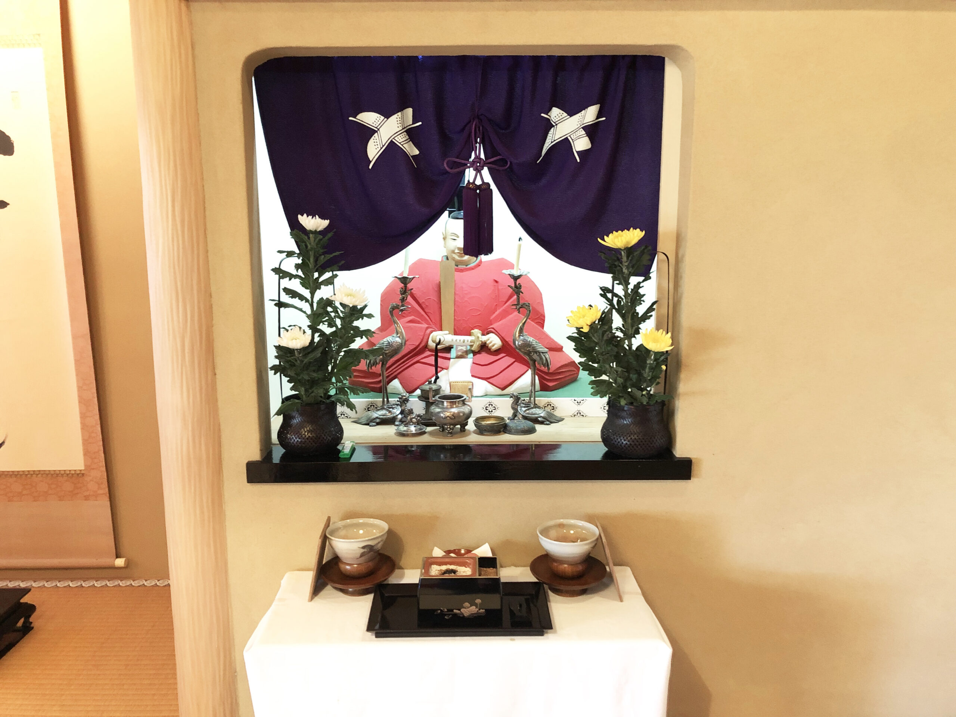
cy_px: 358
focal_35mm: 28
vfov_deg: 49.7
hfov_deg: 63.4
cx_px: 478
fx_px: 773
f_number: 1.8
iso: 100
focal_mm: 3.99
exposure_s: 1/4
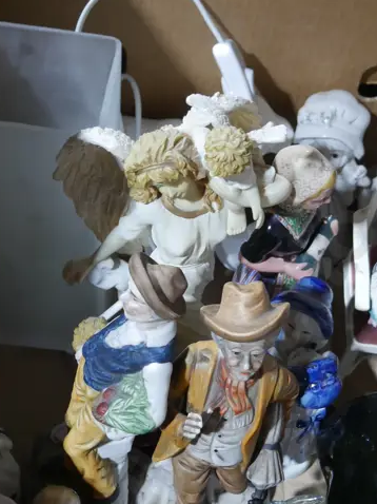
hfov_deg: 24.3
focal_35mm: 60
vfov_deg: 31.8
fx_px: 872
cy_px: 361
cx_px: 254
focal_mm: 14
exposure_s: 1/60
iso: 800
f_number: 3.5
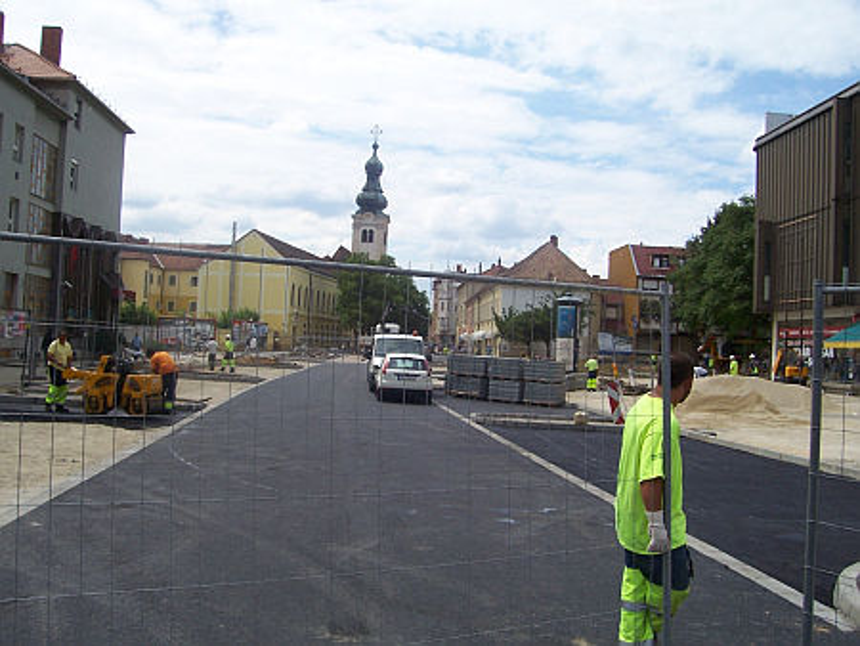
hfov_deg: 53.9
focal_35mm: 34
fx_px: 845
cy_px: 323
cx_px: 430
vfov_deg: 41.8
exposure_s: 1/750
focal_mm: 5.6
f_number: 5.6
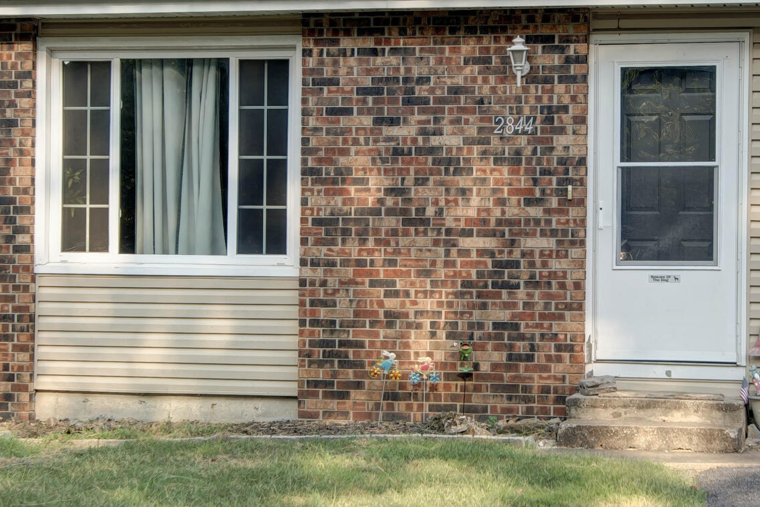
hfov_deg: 26.0
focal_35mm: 77
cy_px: 264
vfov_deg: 17.7
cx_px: 550
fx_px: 1626
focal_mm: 29
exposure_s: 1/90
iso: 100
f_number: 6.7
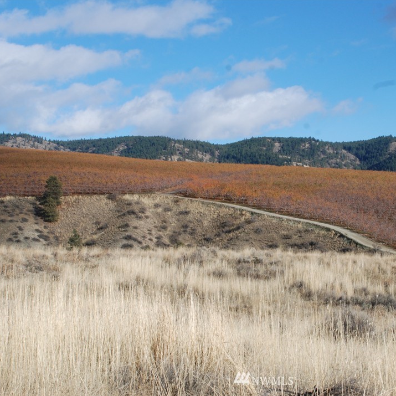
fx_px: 875
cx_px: 265
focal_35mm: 68
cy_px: 199
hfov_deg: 25.4
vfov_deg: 25.5
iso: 200
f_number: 8
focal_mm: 35
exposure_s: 1/200
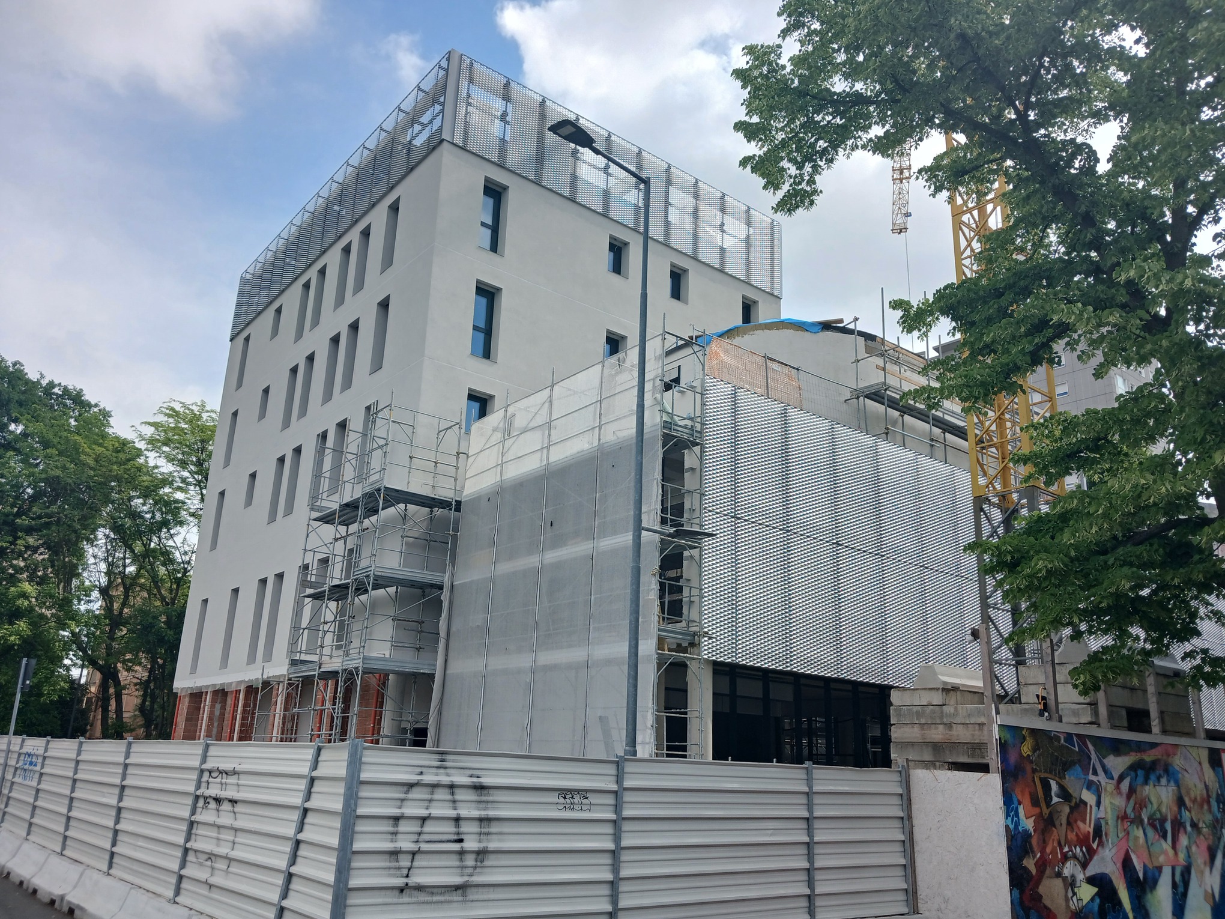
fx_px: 955
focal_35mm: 27
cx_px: 612
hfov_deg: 65.3
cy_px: 460
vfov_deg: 51.4
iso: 20
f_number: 1.8
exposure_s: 1/635
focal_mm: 3.98
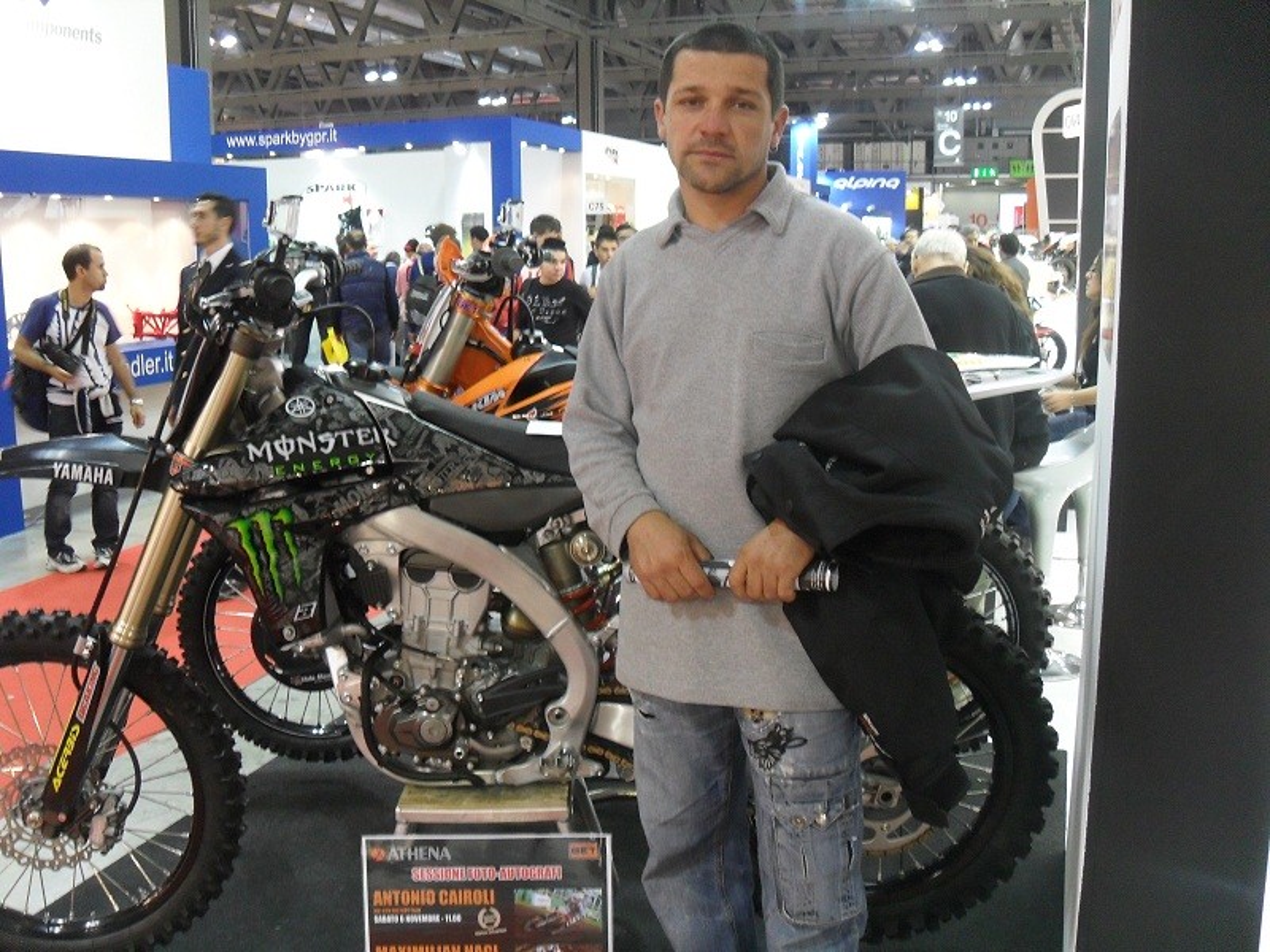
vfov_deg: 40.7
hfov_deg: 52.6
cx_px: 635
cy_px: 476
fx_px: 1284
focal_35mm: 35
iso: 240
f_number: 2.8
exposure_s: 1/15
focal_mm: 6.2
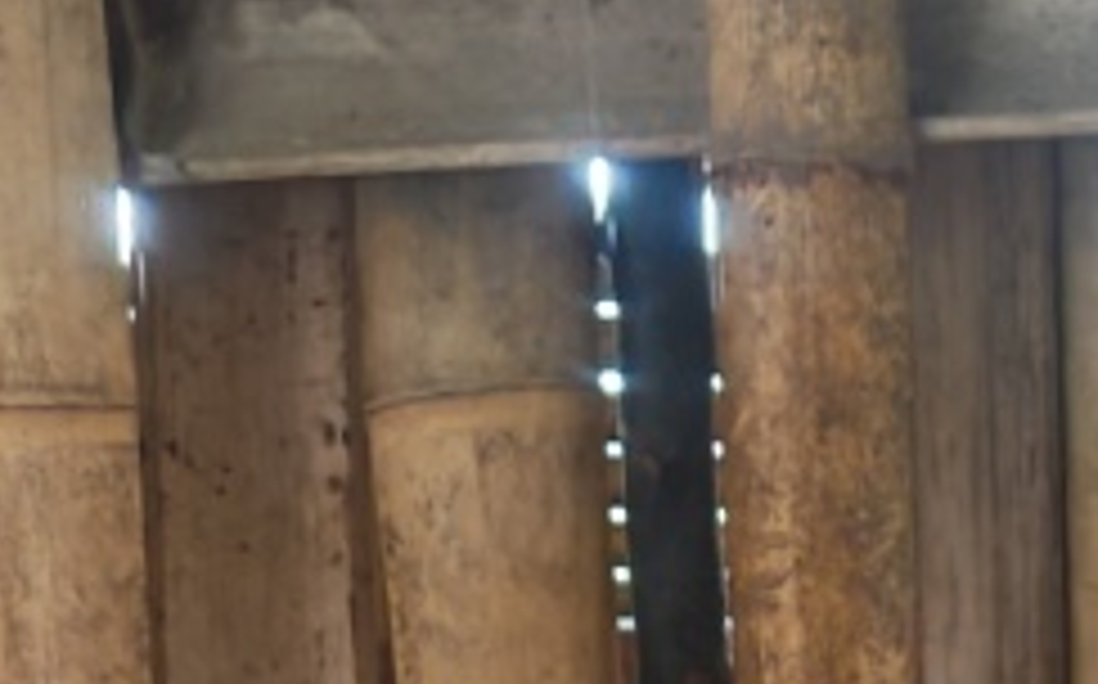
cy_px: 2077
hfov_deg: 13.7
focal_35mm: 153
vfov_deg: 7.5
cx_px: 675
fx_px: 4574
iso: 800
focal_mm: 6.67
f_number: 1.9
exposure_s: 1/280
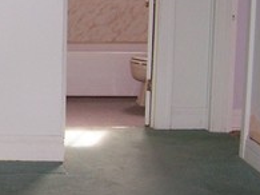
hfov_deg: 15.1
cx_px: -69
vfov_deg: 11.8
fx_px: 938
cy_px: 72
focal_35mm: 125
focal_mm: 6.3
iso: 140
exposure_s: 1/60
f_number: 2.8
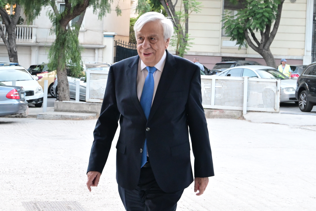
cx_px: 158
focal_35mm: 42
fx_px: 369
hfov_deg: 46.4
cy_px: 106
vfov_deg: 31.9
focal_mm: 42
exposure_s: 1/400
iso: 3200
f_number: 5.6
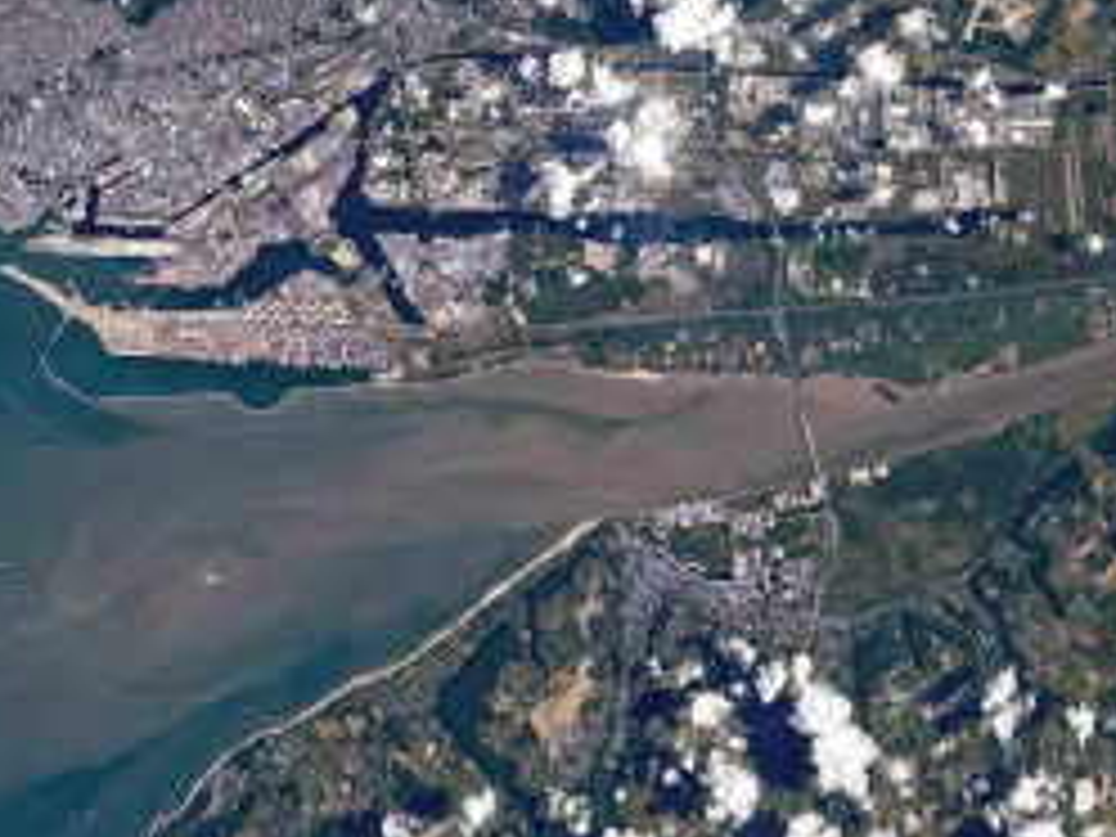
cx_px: 976
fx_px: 27500
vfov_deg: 1.7
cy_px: 376
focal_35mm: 853
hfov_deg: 2.3
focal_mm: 400
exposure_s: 1/3200
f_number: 6.3
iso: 500
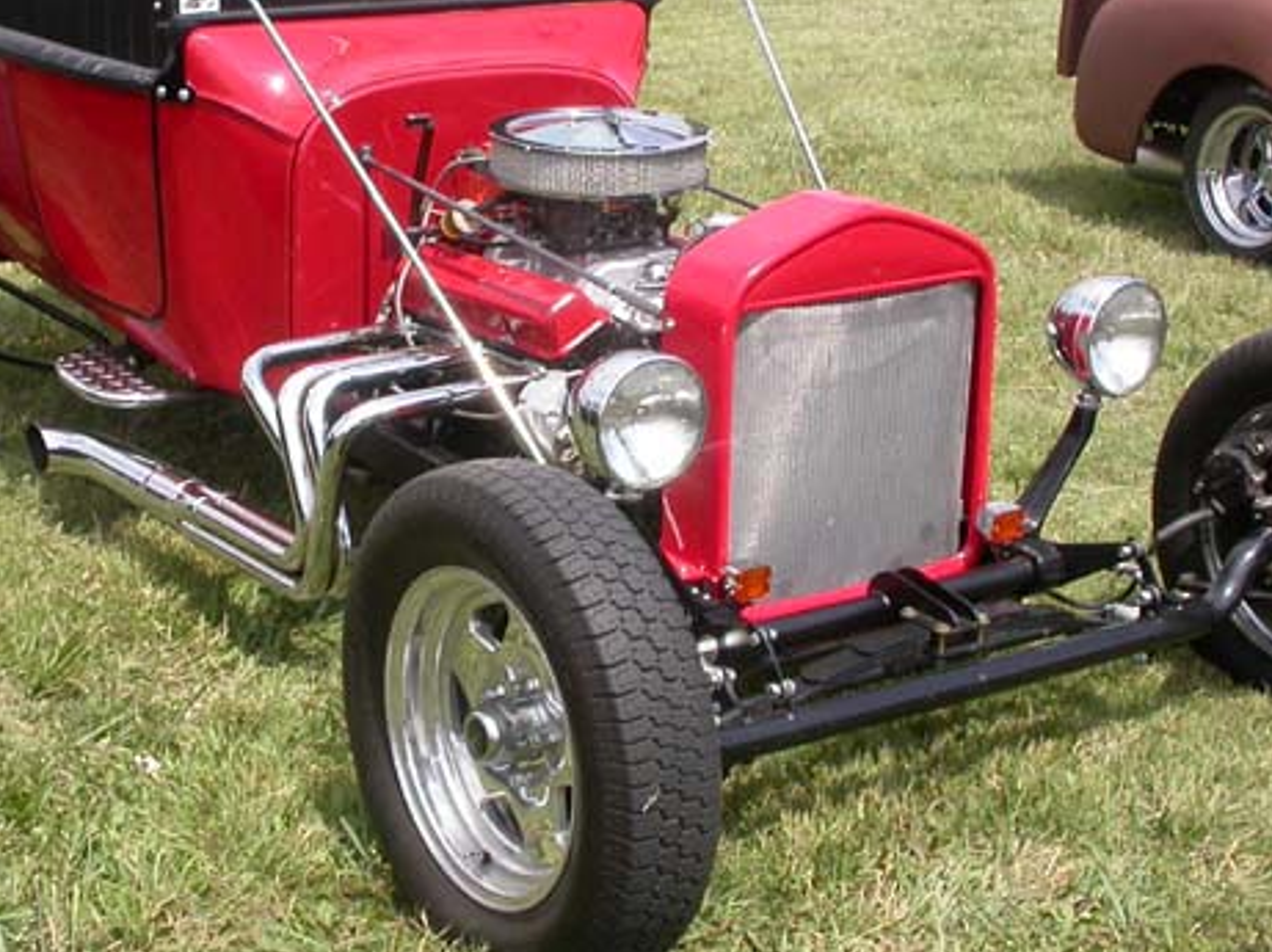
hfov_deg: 29.3
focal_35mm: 66
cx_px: 483
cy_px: 334
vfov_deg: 22.2
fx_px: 2423
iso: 100
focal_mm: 7.85
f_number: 6.7
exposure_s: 1/321
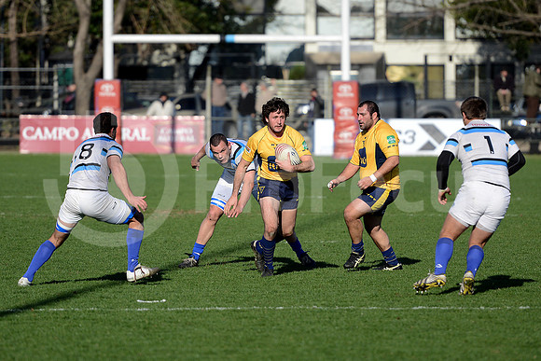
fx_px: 2931
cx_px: 270
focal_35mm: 195
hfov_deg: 10.5
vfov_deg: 7.0
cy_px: 180
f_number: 2.8
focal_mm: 195
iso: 250
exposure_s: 1/2500
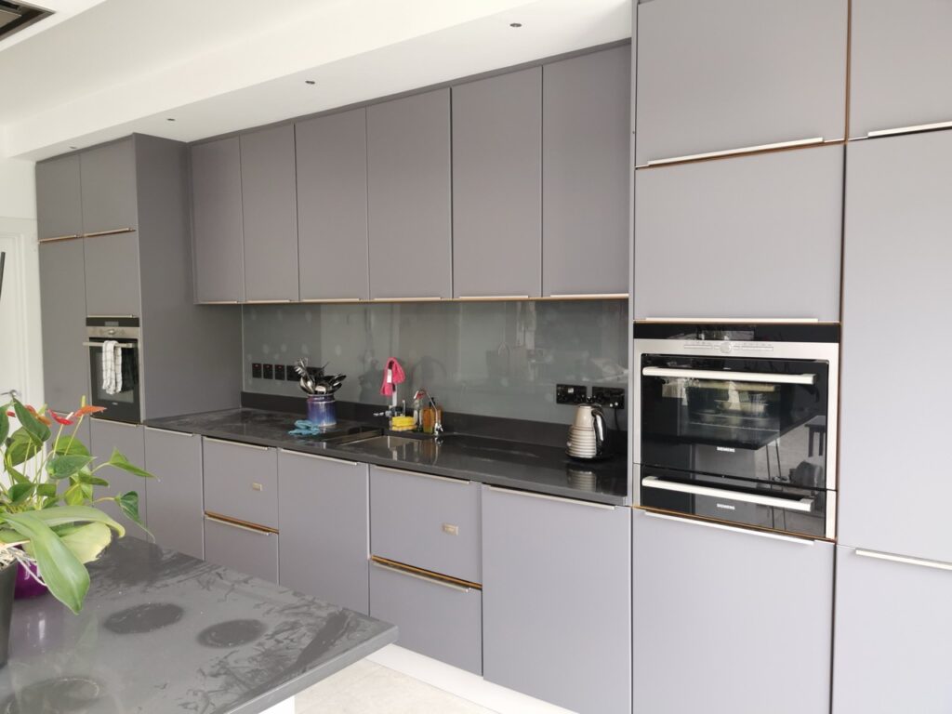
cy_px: 357
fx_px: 743
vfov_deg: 51.4
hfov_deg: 65.3
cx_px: 476
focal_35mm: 27
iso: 125
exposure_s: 1/50
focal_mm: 5.56
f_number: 1.6
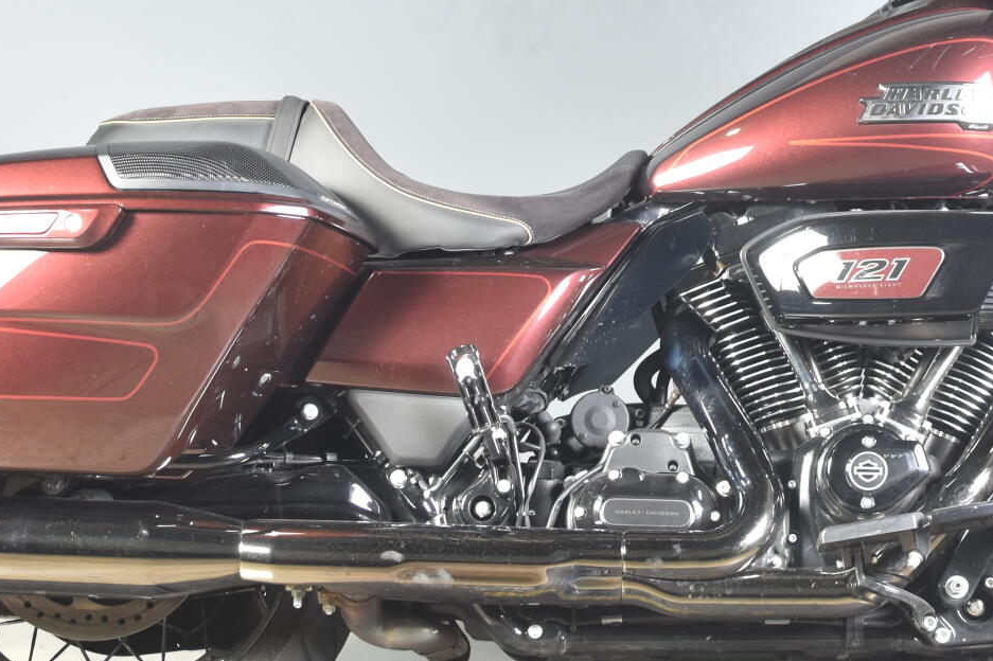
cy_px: 95
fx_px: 3090
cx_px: 698
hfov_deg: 18.2
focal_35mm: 112
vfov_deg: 12.1
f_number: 5
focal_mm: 35
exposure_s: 1/60
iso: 400
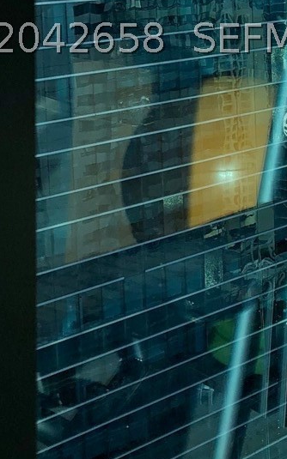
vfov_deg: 22.0
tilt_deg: -6.5
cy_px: 39
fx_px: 1152
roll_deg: -1.9
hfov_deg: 13.3
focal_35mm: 92
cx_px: 446
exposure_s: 1/534
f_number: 1.8
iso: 20
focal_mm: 3.99
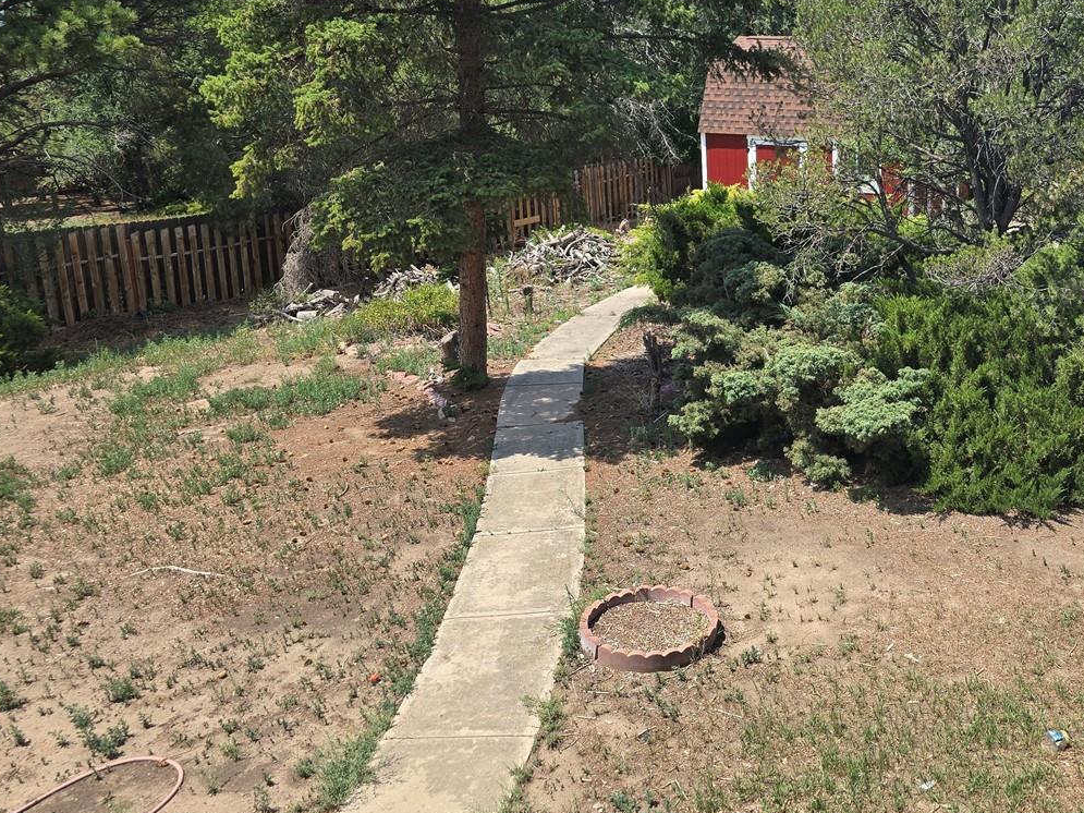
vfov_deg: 38.4
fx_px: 1159
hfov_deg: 48.2
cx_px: 812
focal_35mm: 37
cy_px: 298
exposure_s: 1/509
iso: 12
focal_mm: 6.3
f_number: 1.7
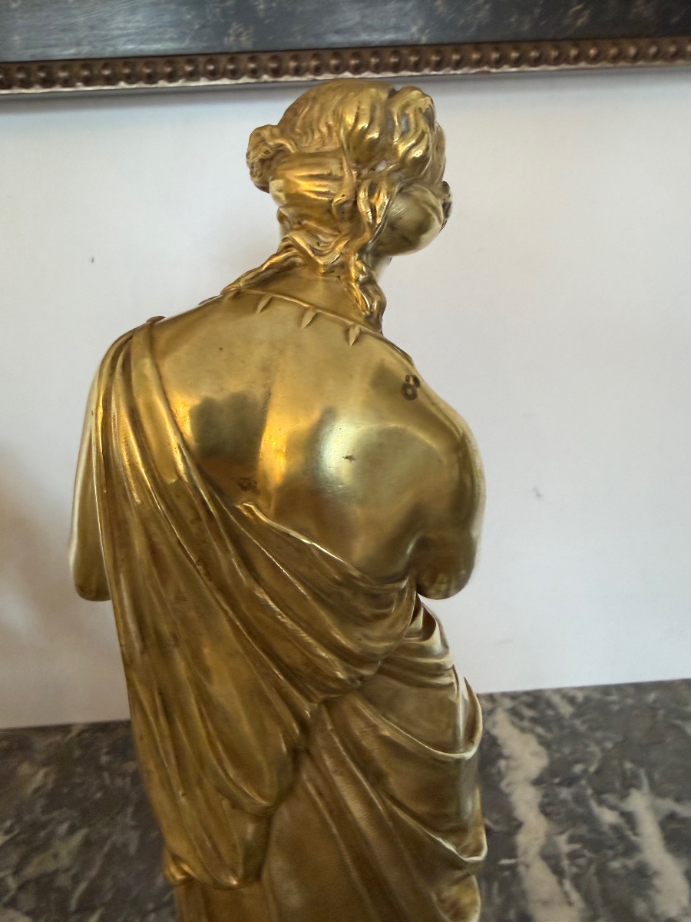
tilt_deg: -16.2
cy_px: 461
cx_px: 346
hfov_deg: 53.1
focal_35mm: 26
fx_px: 692
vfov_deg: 67.3
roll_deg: +2.7
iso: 320
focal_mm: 2.22
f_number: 2.2
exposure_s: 1/100
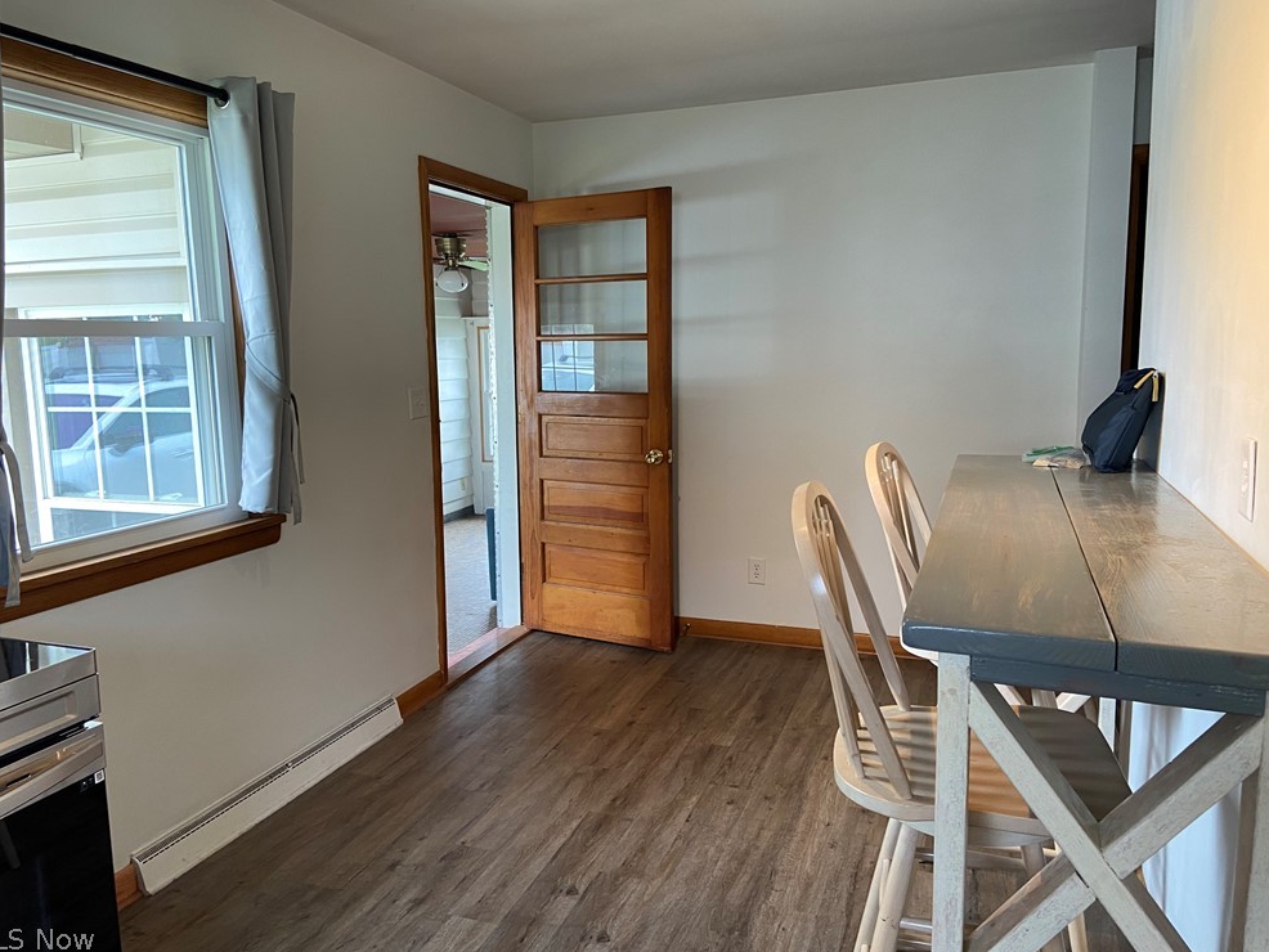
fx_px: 990
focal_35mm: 27
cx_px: 620
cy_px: 467
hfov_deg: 65.3
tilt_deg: -6.7
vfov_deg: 51.4
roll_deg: +1.1
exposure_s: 1/60
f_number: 1.8
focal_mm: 4.25
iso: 100
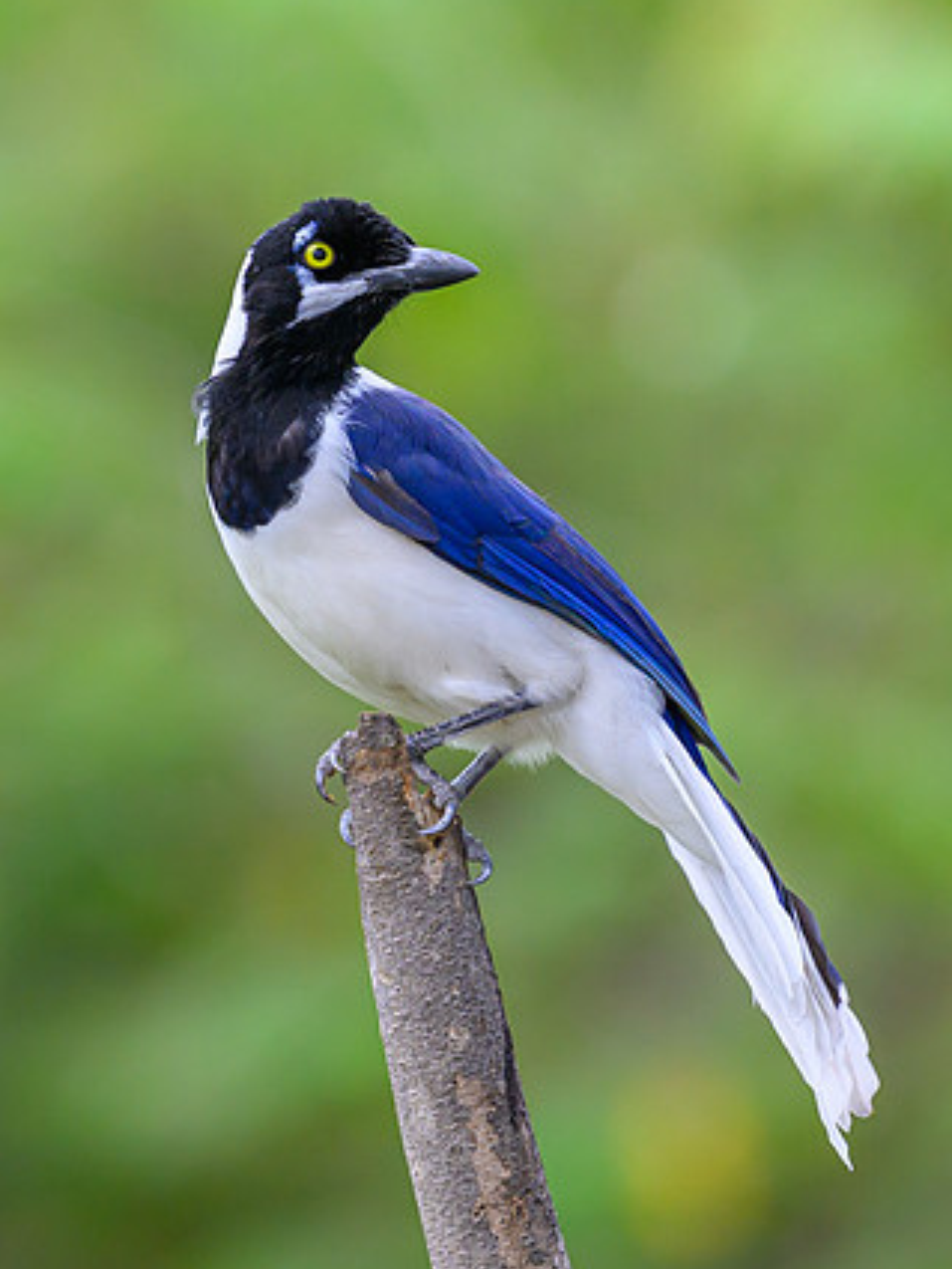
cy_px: 439
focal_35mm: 851
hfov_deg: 1.7
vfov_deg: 2.3
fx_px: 31190
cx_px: 181
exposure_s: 1/2500
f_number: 4
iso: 1000
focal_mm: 400
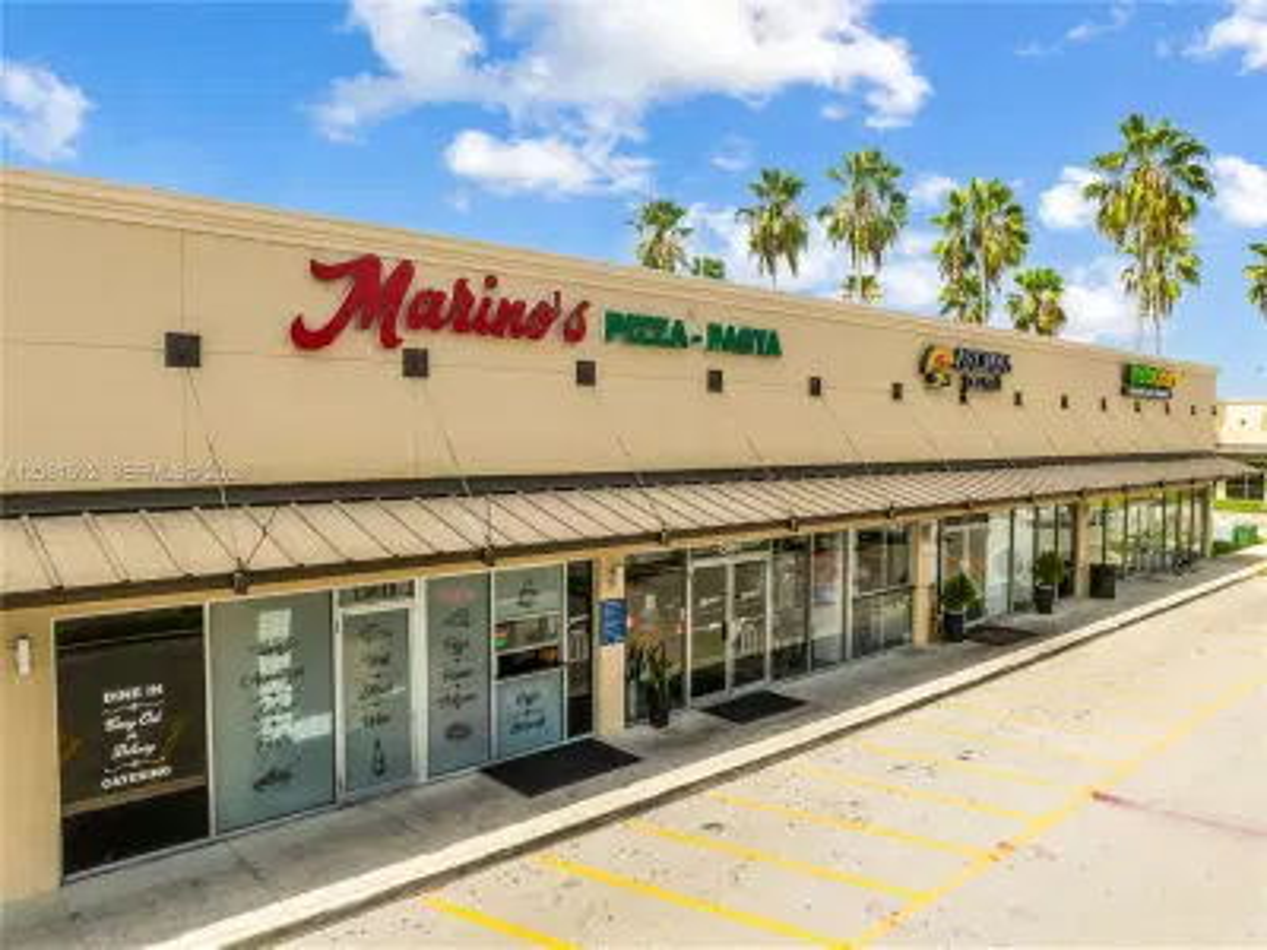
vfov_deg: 56.8
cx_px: 634
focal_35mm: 24
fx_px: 878
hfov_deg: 71.6
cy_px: 475
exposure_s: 1/160
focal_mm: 12.29
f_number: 11
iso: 100
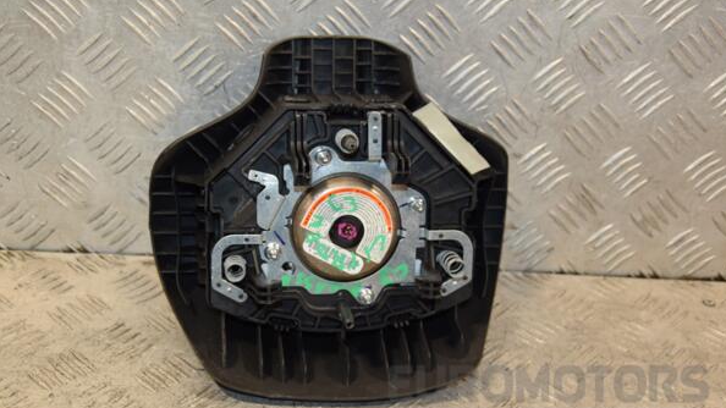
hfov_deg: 37.5
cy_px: 221
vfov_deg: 21.6
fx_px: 1069
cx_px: 365
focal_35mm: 56
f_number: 5
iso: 800
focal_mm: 35
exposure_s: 1/160
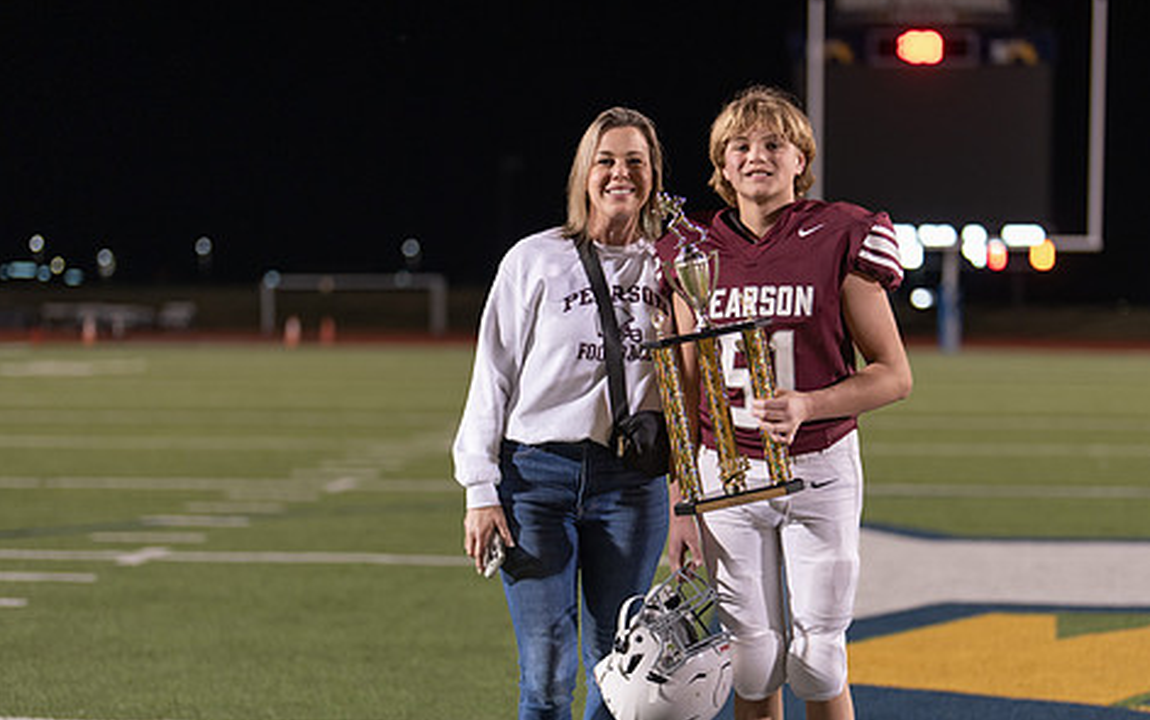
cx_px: 671
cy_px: 445
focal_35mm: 76
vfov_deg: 17.2
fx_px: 2383
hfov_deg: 27.1
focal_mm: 50
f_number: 1.2
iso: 320
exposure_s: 1/320
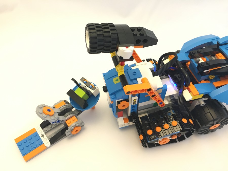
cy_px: 86
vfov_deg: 48.2
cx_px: 114
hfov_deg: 61.7
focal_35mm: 29
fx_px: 191
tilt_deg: -52.4
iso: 200
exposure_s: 1/25
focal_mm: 4.15
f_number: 2.2
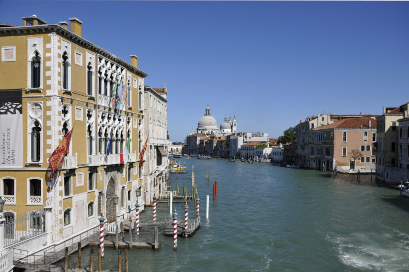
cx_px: 204
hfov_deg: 62.0
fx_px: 340
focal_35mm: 30
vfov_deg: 43.5
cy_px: 136
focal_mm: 20
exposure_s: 1/1600
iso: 200
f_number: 5
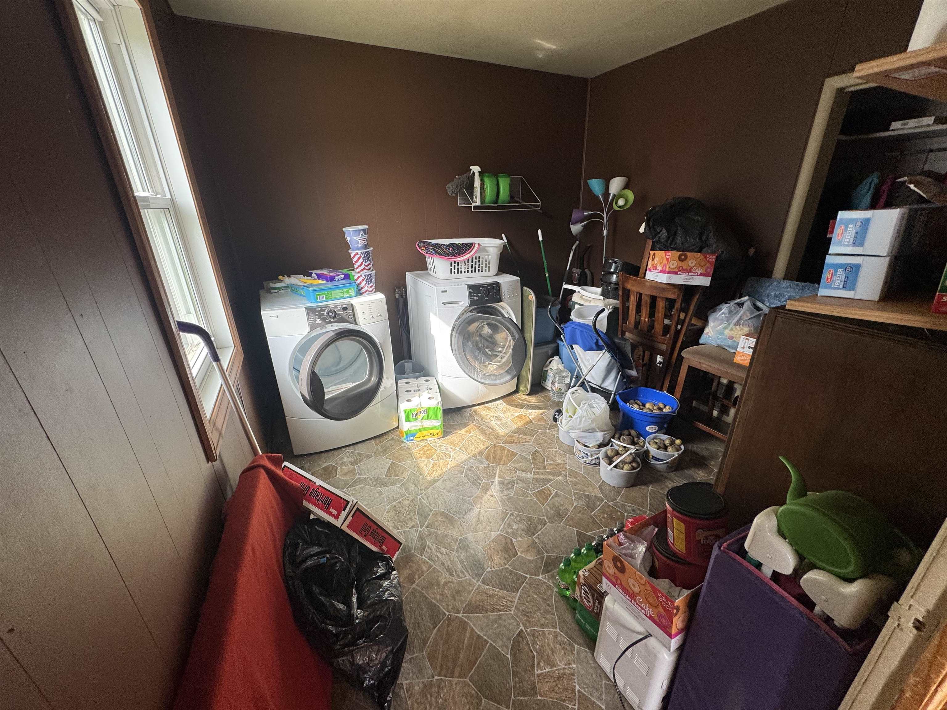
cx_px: 474
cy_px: 355
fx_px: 383
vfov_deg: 85.7
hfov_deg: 102.1
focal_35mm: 14
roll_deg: +0.3
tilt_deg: -22.3
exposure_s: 1/99
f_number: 2.2
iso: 125
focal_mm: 2.22
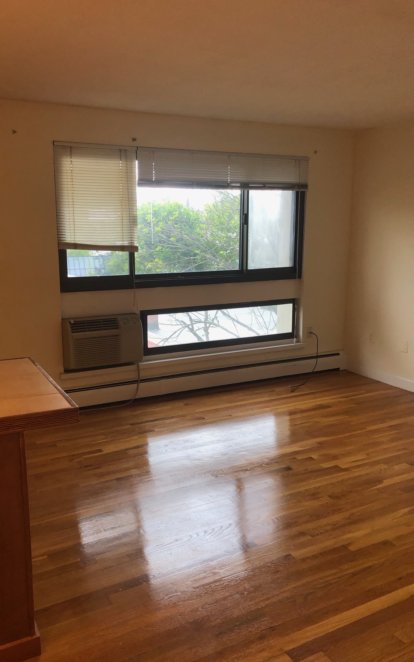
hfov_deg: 41.7
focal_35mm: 30
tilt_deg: -9.2
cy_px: 330
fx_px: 542
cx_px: 171
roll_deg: +0.7
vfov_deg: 62.9
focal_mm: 4
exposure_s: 1/120
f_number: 1.8
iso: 50
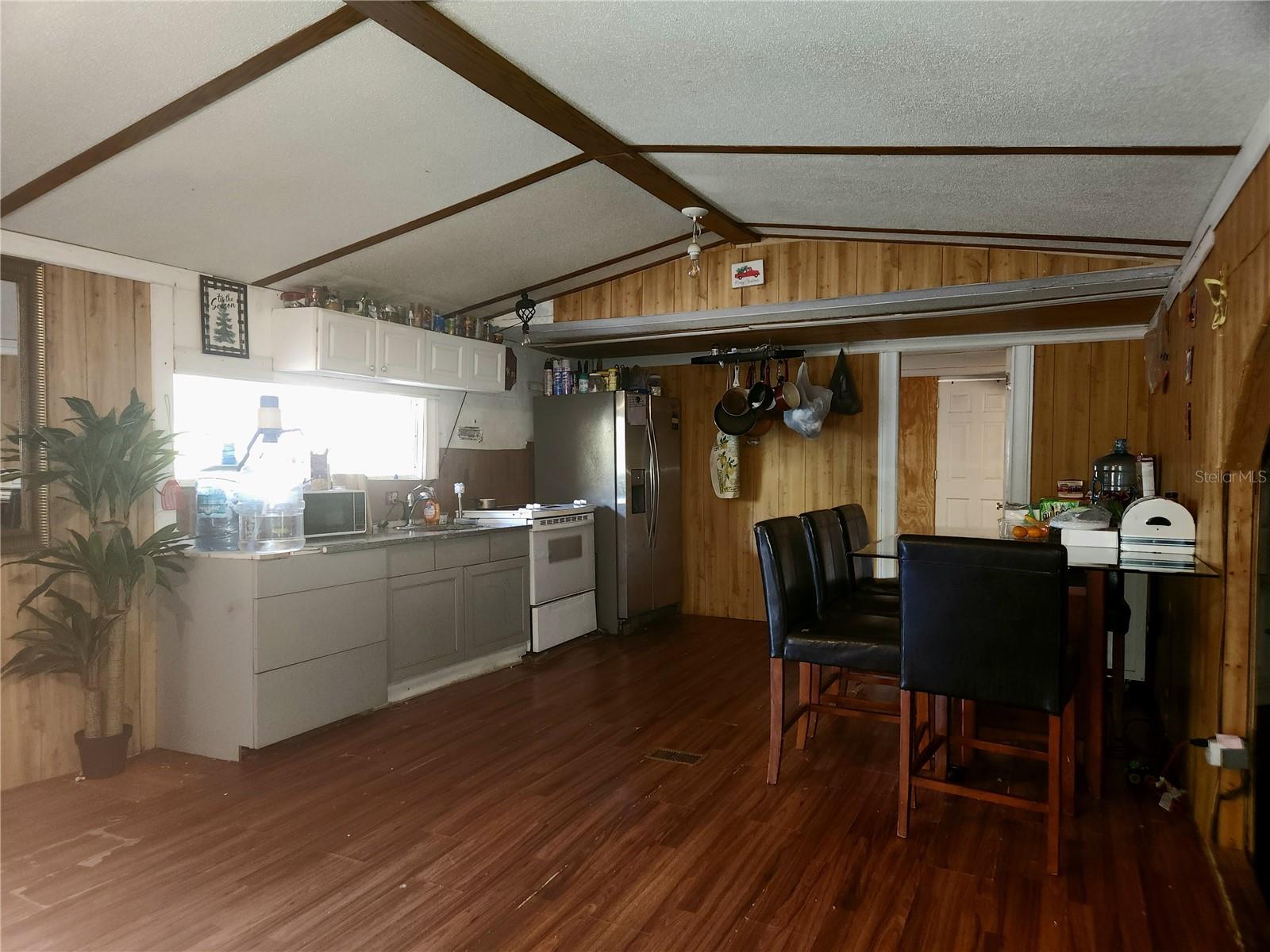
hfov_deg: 73.9
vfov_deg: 58.9
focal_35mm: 23
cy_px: 476
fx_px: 844
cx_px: 635
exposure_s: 1/10
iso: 125
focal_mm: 5.4
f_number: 1.8
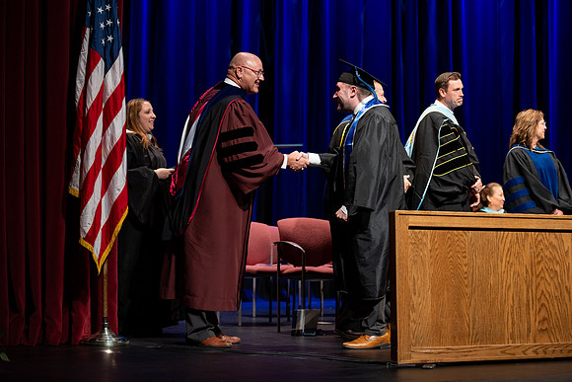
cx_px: 286
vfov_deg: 19.5
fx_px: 1112
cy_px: 191
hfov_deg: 28.8
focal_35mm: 70
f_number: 2.8
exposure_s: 1/250
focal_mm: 70
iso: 640
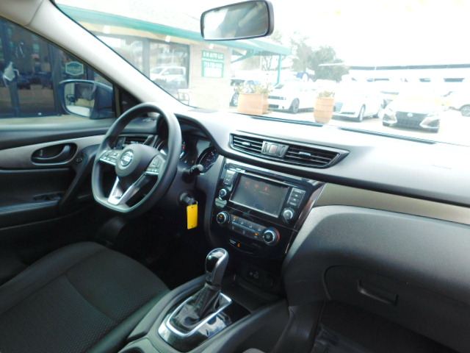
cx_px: 235
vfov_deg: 58.9
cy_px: 176
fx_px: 312
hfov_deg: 73.9
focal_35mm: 23
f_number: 3
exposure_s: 1/100
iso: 125
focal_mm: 4
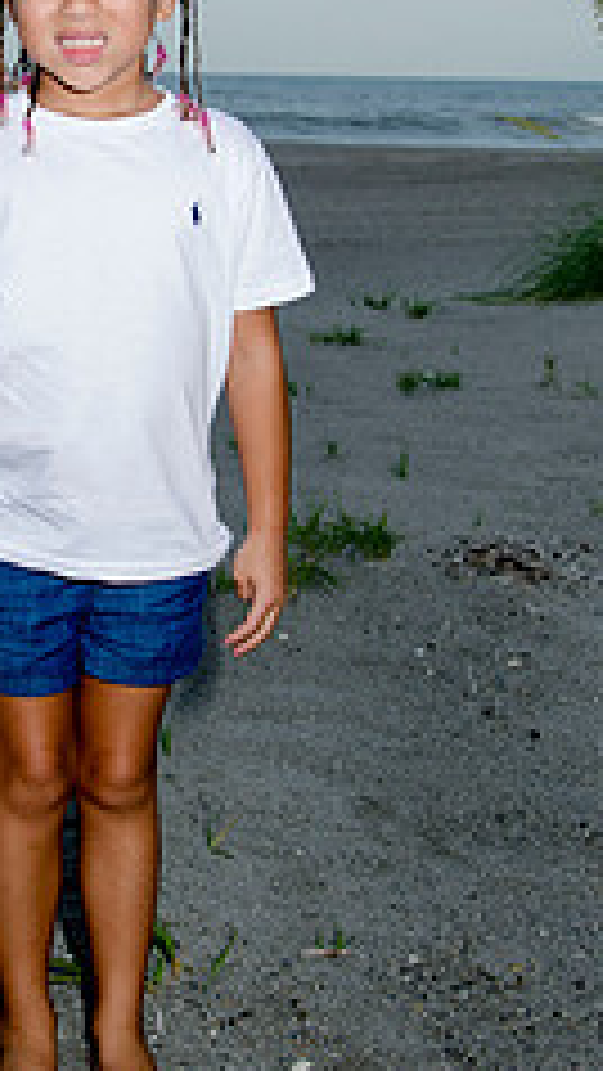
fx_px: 2187
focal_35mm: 77
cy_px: 351
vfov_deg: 27.3
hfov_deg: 15.6
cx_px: 86
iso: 100
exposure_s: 1/250
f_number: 5.6
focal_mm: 26
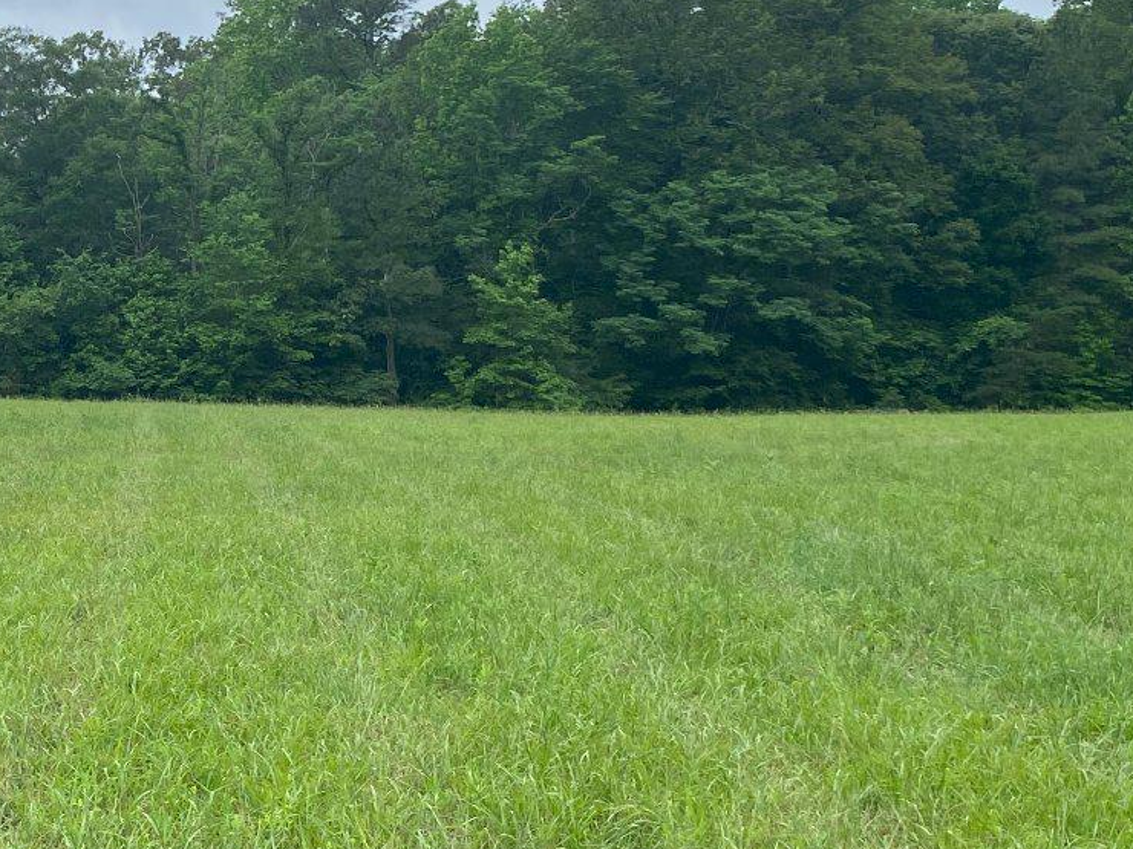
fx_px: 2357
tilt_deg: -3.0
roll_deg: +0.4
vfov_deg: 20.4
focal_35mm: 72
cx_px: -35
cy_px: 404
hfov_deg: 25.5
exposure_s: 1/949
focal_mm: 4.25
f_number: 1.8
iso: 32
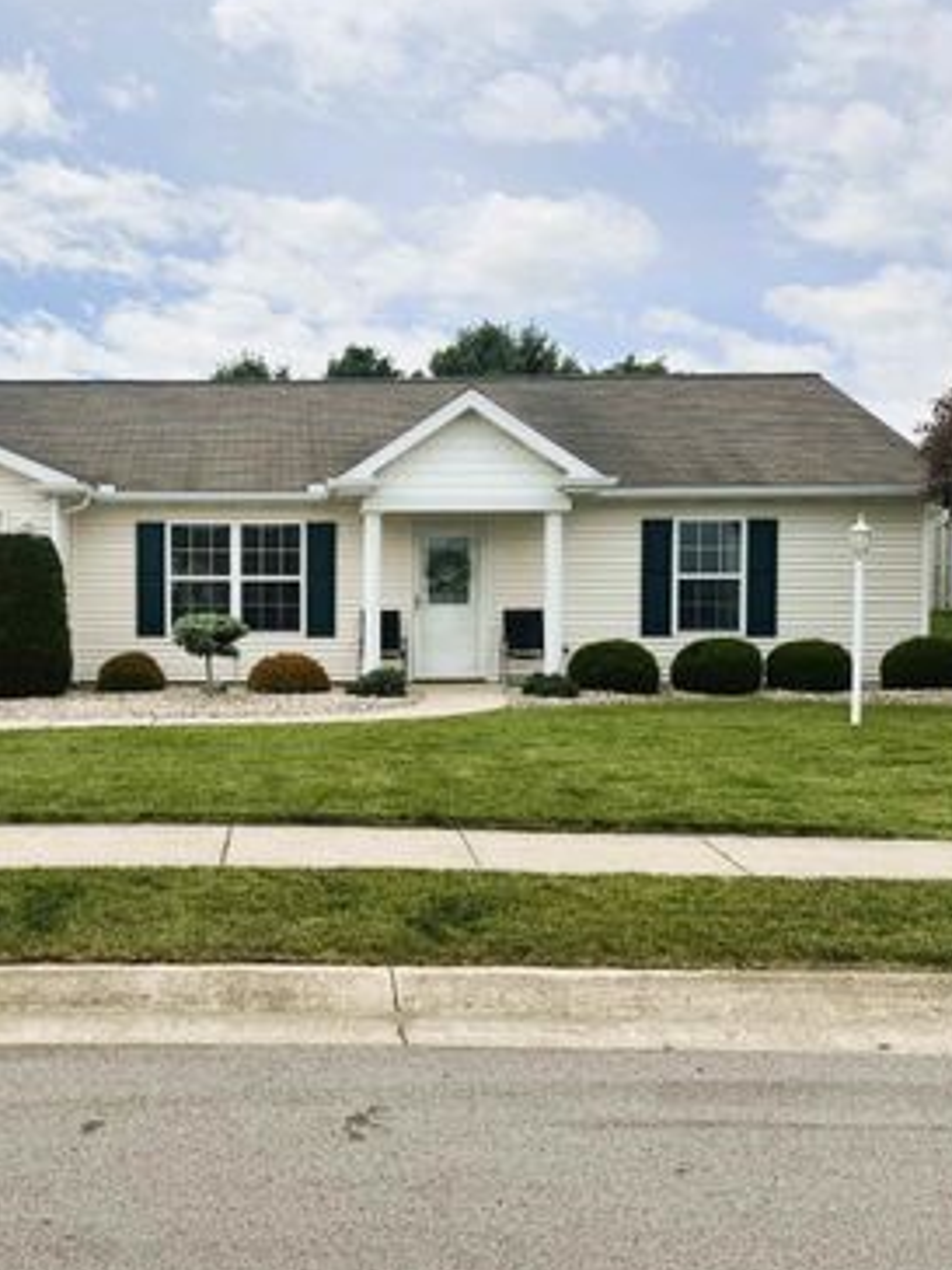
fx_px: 1210
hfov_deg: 41.8
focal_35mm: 33
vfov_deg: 55.4
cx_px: 251
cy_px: 633
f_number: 1.78
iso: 80
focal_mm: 6.76
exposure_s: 1/7937
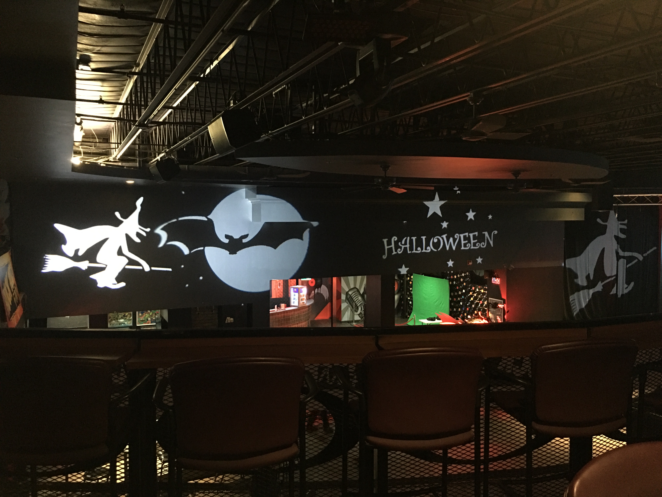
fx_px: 555
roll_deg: -0.7
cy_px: 248
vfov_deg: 48.2
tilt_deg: -2.7
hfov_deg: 61.7
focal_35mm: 29
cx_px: 331
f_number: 2.2
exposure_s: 1/4
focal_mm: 4.15
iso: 250
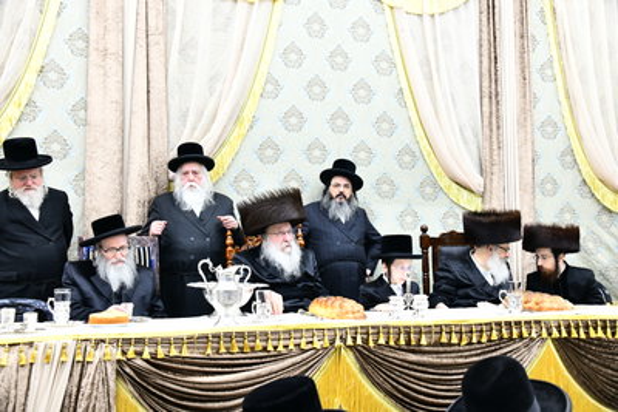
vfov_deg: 30.5
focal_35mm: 44
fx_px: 756
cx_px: 309
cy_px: 206
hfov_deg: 44.5
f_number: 5.6
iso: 3200
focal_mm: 44
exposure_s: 1/125
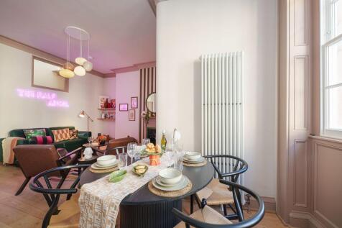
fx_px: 133
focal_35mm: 14
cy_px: 114
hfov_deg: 104.3
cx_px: 171
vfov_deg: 81.2
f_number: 11
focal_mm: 14
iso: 125
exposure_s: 1/1.67
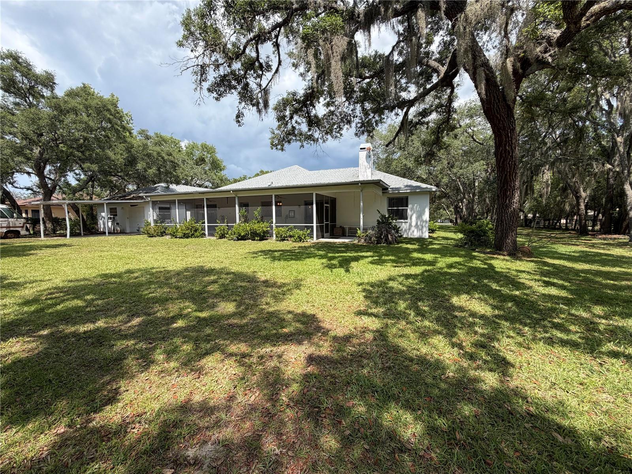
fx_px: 256
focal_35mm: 14
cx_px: 316
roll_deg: +0.7
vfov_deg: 85.7
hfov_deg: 102.1
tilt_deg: -4.5
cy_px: 237
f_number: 2.2
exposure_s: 1/770
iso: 32
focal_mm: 2.22
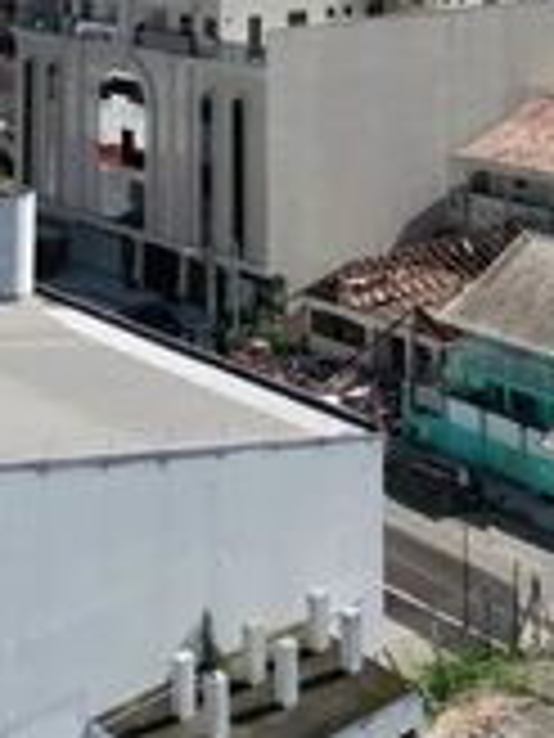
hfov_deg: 21.0
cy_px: -263
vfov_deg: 23.9
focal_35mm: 70
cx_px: 306
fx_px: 1494
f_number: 1.7
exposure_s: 1/4000
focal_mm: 6.72
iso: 140
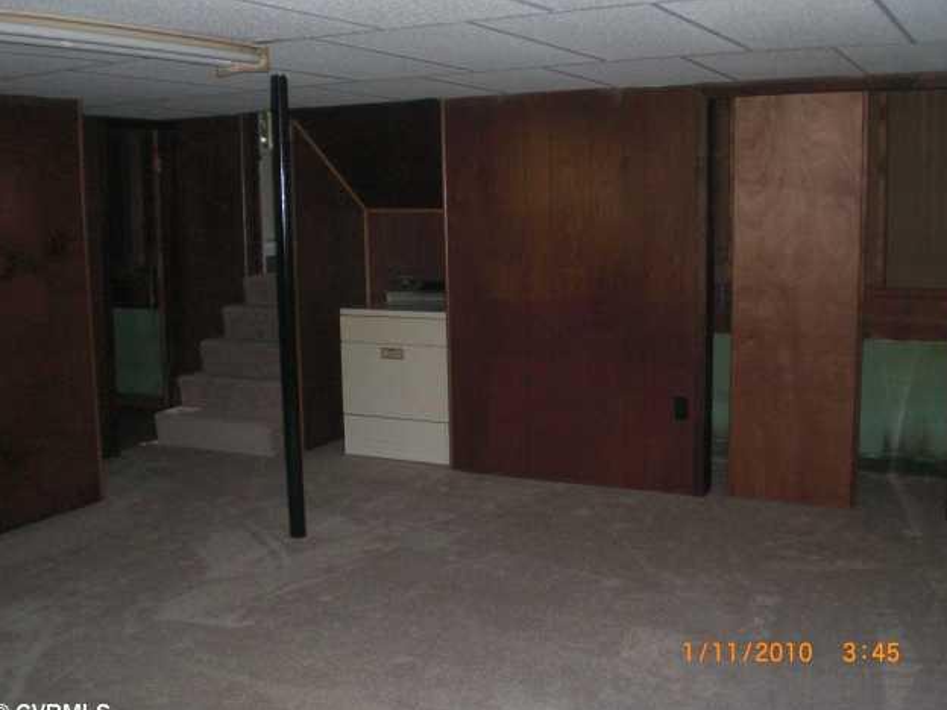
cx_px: 474
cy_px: 363
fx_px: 1067
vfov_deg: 36.8
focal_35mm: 39
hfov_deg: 47.9
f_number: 3.1
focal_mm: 6.3
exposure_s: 1/60
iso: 200
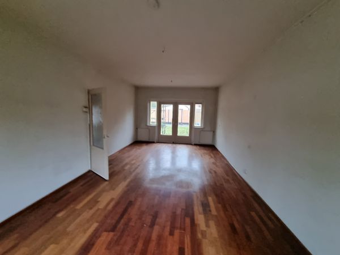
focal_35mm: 13
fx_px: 128
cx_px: 170
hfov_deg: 106.2
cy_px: 128
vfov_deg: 89.9
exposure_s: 1/33
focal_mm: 2.2
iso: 640
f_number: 2.2
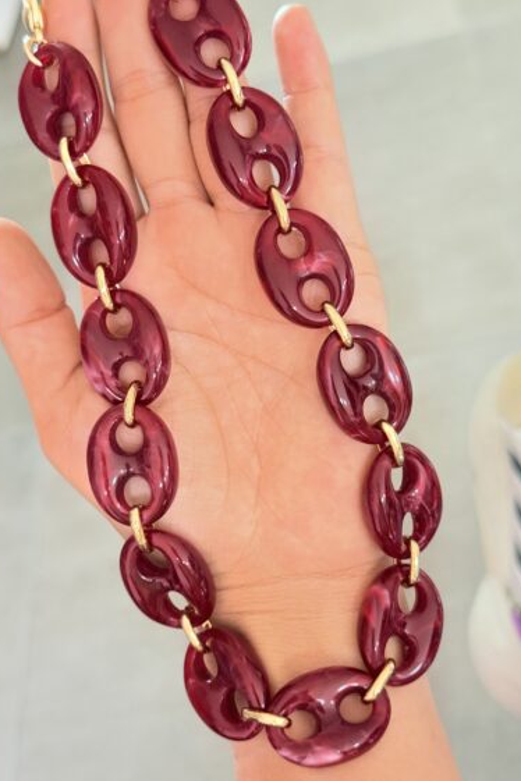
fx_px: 1107
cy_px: 397
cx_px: 260
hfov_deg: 26.5
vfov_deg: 38.9
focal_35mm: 51
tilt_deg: -49.3
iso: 200
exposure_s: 1/40
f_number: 1.78
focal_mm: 6.76
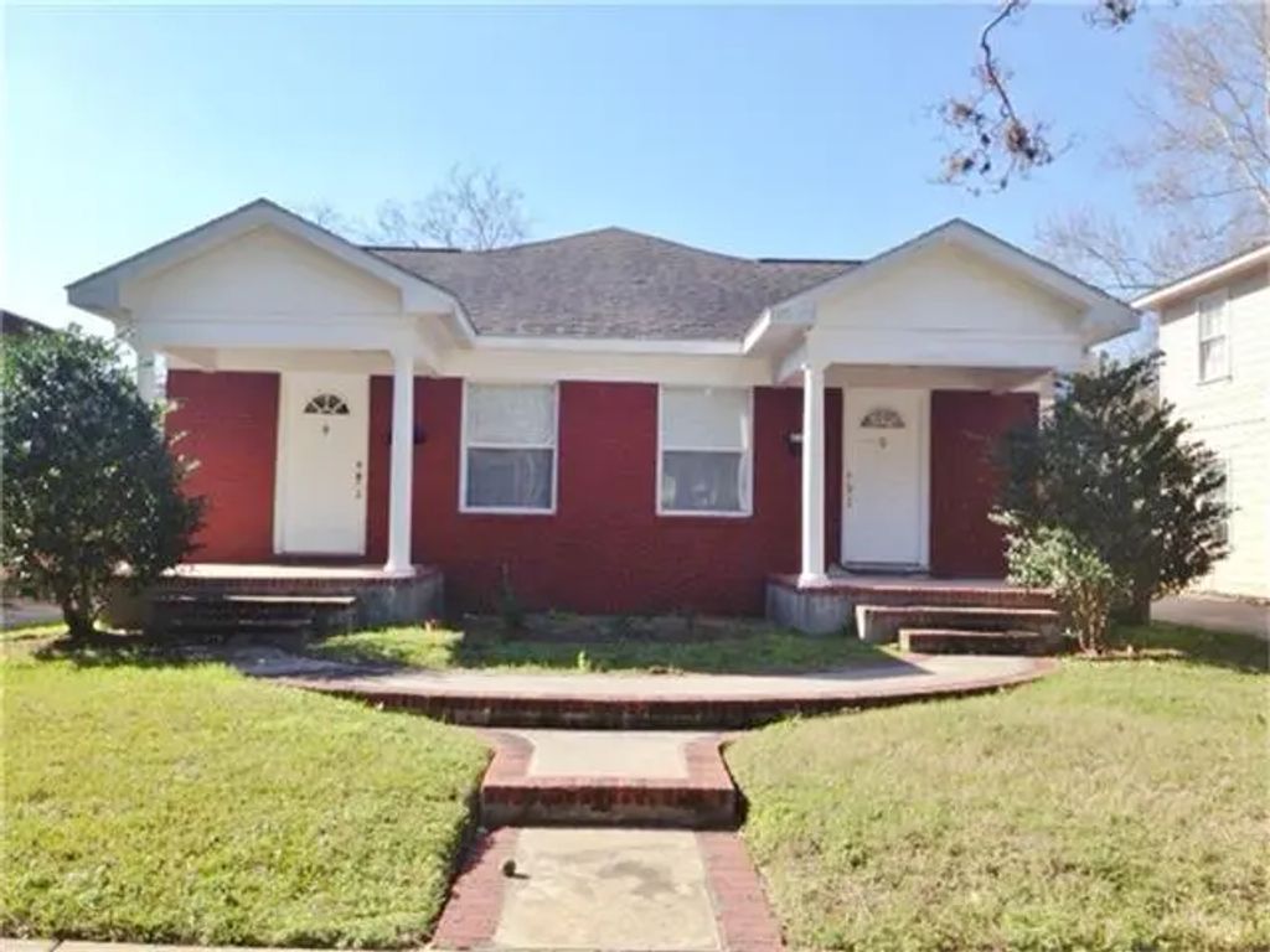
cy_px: 476
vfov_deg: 40.7
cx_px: 635
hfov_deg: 52.6
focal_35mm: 35
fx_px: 1284
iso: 50
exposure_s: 1/1082
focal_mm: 4.28
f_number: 2.4
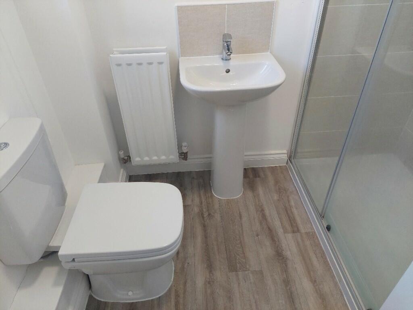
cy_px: 155
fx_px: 298
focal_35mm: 25
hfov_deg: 69.4
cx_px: 206
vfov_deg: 54.9
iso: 160
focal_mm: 5.23
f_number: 1.8
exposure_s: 1/100
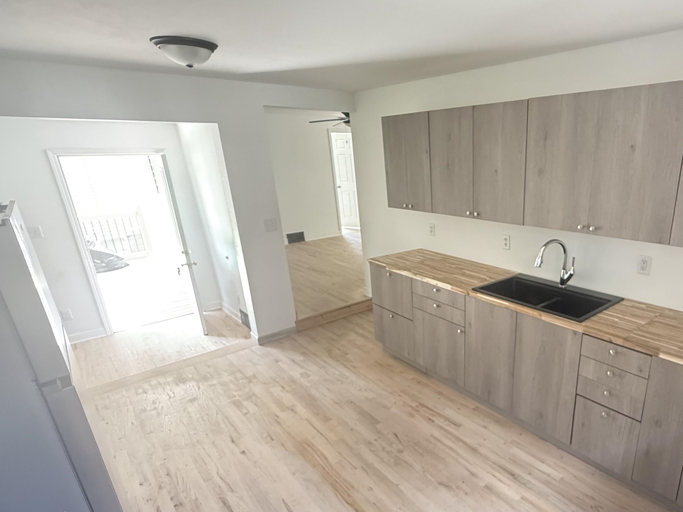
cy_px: 298
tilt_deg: -19.5
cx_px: 460
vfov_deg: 63.1
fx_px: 414
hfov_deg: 76.3
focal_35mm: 21
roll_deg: +0.7
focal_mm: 2.22
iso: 640
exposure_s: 1/60
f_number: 2.2
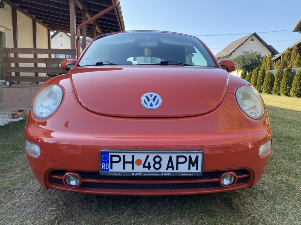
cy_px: 112
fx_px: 226
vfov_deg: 53.1
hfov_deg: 67.3
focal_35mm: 26
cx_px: 150
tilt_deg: -6.6
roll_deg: +0.1
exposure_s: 1/387
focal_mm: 4.25
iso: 32
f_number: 1.8
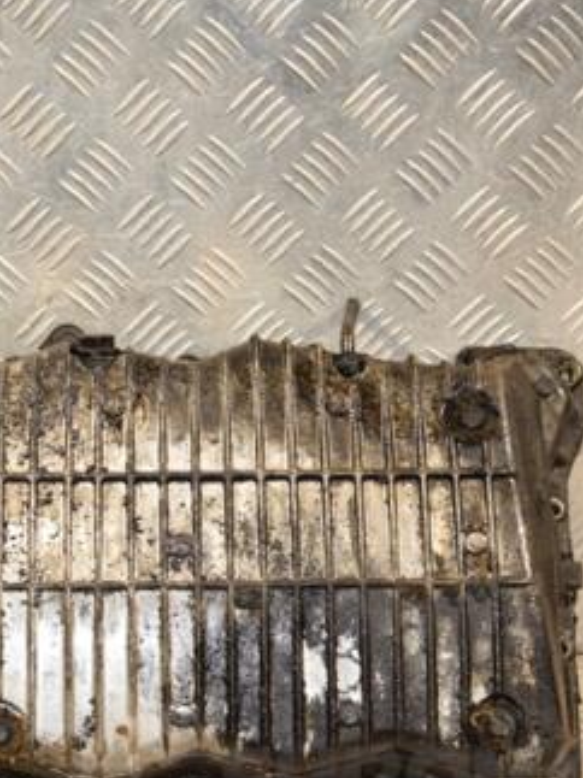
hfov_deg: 16.2
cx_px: 178
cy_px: 462
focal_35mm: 91
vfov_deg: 21.5
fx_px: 2045
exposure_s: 1/160
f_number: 5
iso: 800
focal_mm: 34
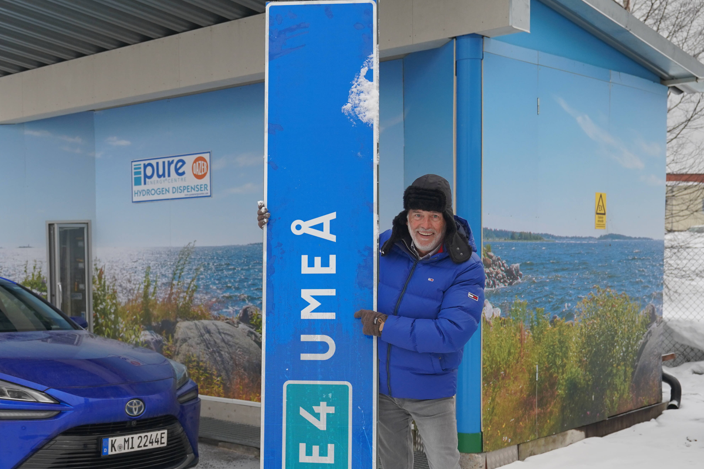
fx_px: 978
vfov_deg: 26.9
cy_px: 304
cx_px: 185
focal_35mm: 50
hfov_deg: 38.7
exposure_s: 1/160
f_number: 4
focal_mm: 33
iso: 800
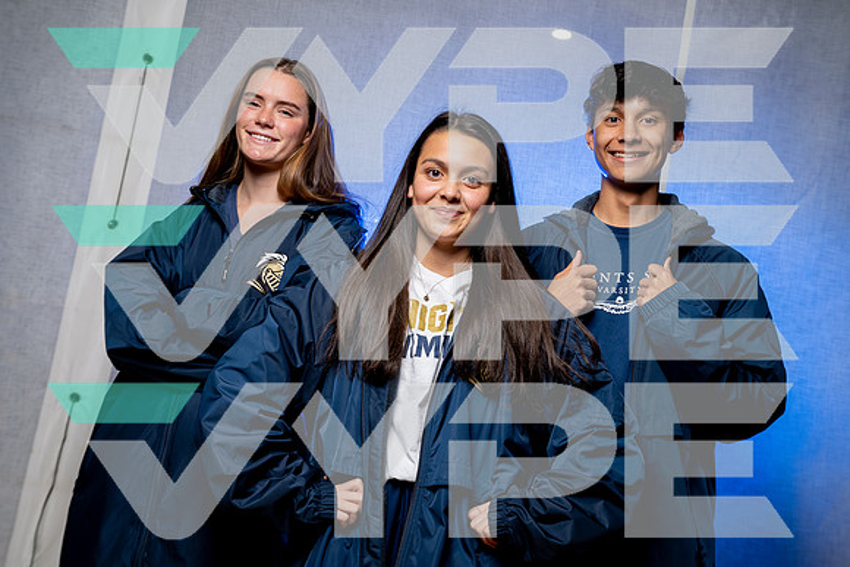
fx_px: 1039
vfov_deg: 30.5
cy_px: 284
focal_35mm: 44
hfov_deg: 44.5
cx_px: 425
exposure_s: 1/250
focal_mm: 44
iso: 100
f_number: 5
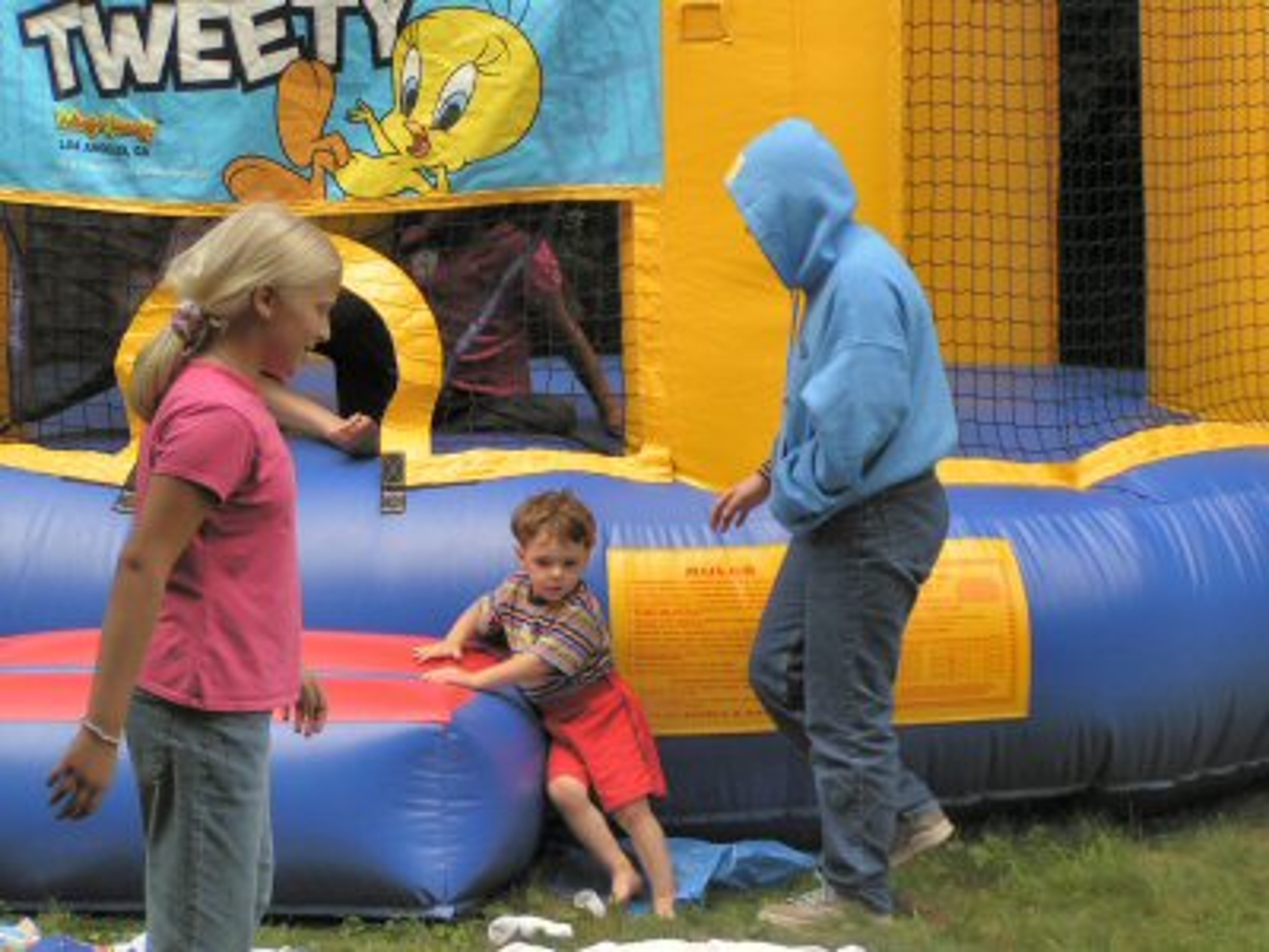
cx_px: 634
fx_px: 4179
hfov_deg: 17.3
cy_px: 476
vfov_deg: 13.0
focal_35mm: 114
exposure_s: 1/200
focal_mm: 17.4
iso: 50
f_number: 3.5
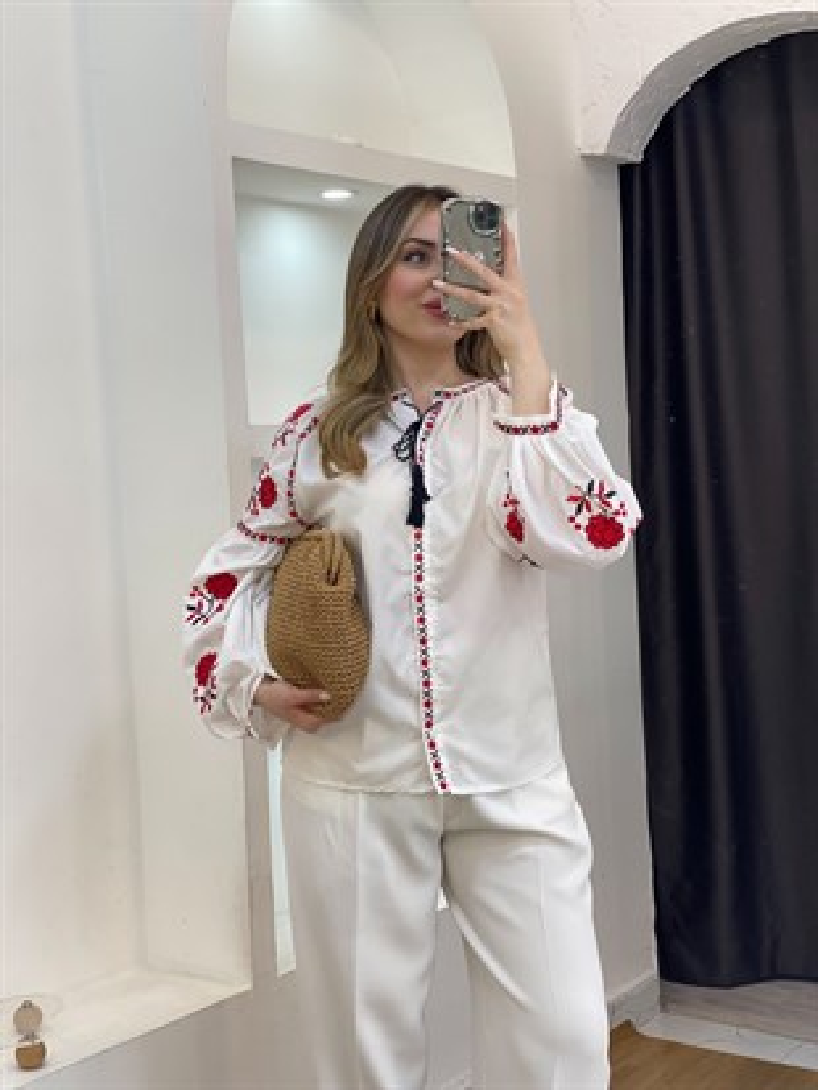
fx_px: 1638
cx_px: 409
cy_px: 545
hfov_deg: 28.0
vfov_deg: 36.8
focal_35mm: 52
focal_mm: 6
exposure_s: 1/100
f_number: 2
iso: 50
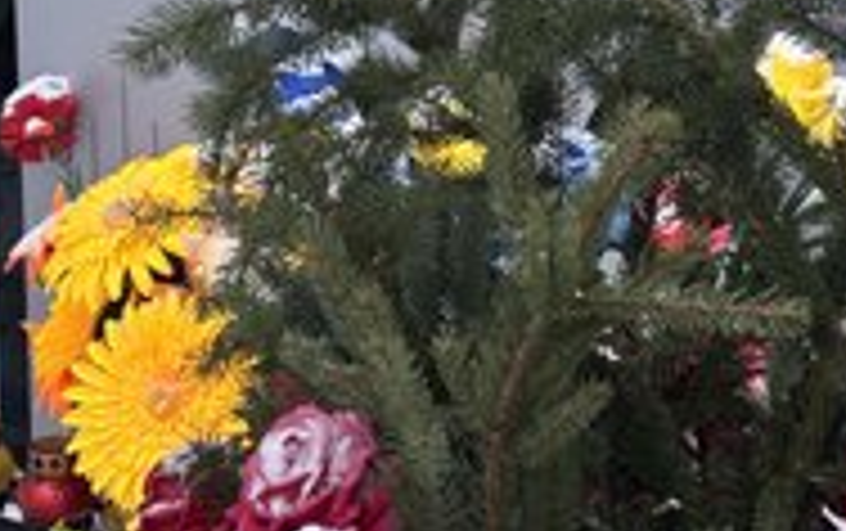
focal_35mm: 117
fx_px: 2701
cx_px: 378
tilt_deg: -9.5
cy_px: -117
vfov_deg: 11.0
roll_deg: +1.2
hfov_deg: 17.8
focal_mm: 5.96
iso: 40
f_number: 1.6
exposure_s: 1/121
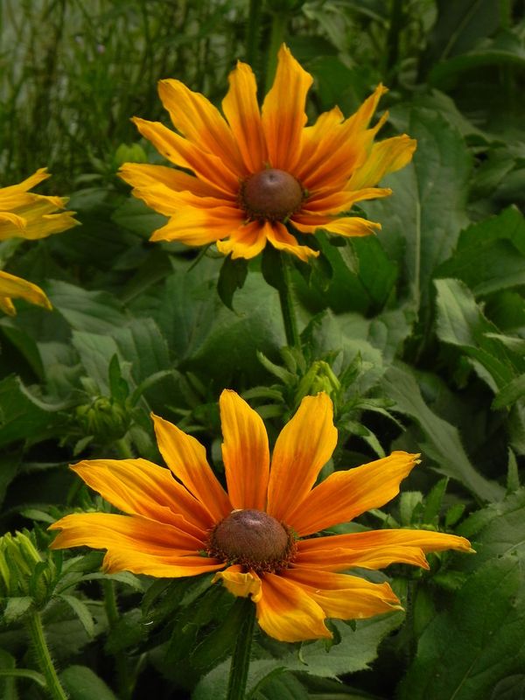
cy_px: 350
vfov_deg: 12.2
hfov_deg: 9.2
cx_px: 262
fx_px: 3276
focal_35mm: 162
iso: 160
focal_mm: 28.8
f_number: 5
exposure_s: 1/400
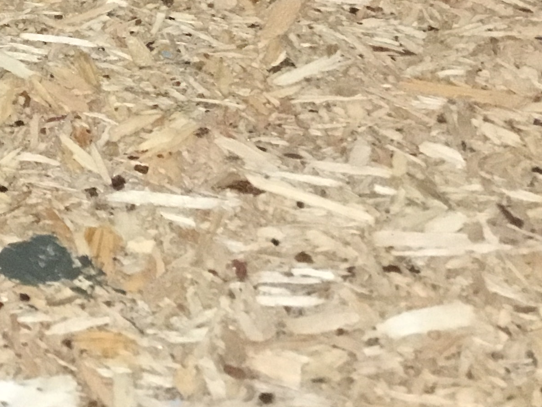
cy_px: -80
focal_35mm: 85
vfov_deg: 16.6
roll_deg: +1.4
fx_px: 1331
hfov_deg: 20.9
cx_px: -164
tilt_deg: -25.7
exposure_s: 1/30
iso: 250
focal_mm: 3.3
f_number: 2.4
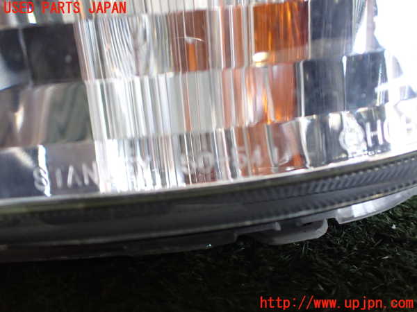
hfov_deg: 60.0
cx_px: 208
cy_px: 156
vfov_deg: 46.8
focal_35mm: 30
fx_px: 361
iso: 500
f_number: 2.3
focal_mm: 5.4
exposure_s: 1/125
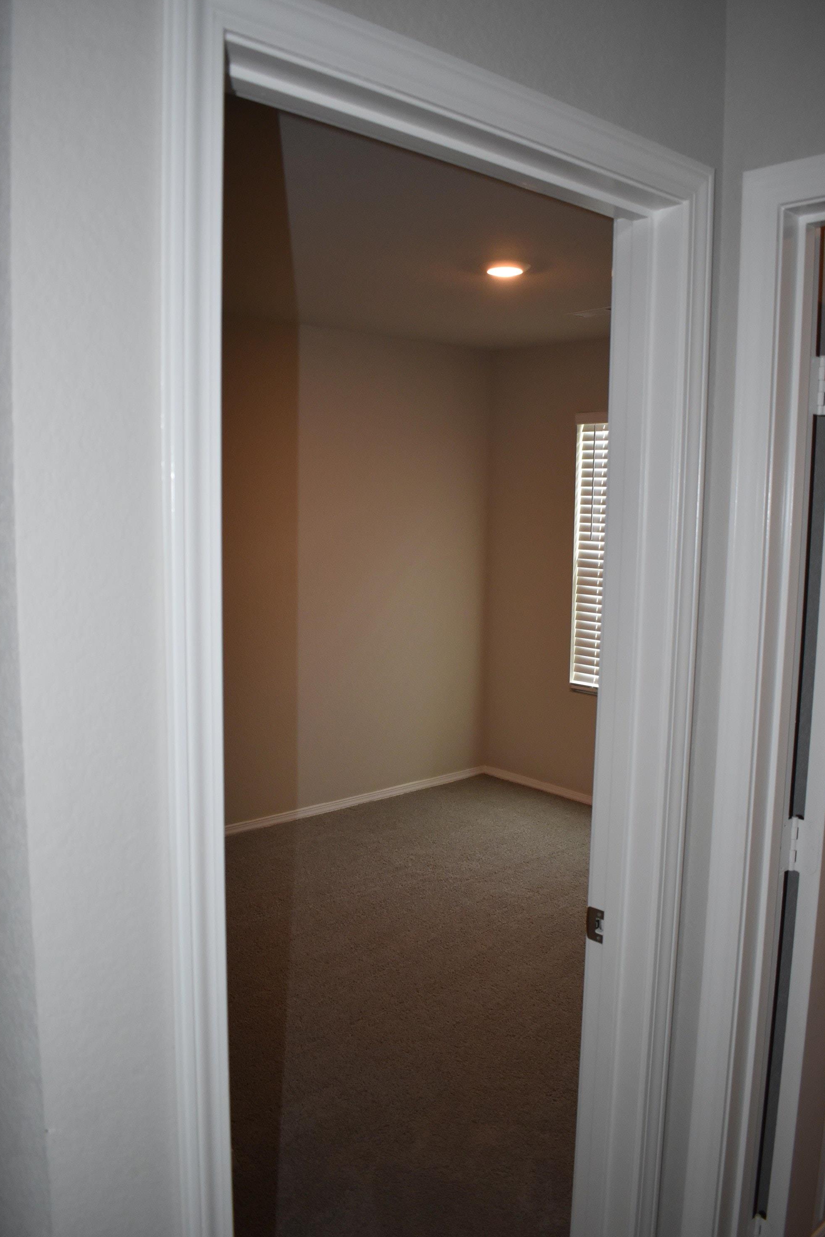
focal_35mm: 28
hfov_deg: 46.4
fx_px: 962
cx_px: 416
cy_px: 616
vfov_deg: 65.5
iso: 800
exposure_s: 1/200
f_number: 3.5
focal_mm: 18
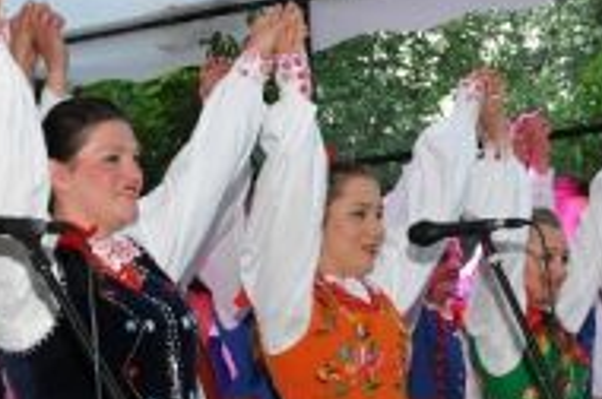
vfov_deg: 11.4
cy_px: 475
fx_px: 1970
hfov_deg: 17.3
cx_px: 184
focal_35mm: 118
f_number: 5.6
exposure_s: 1/60
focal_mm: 35
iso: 400
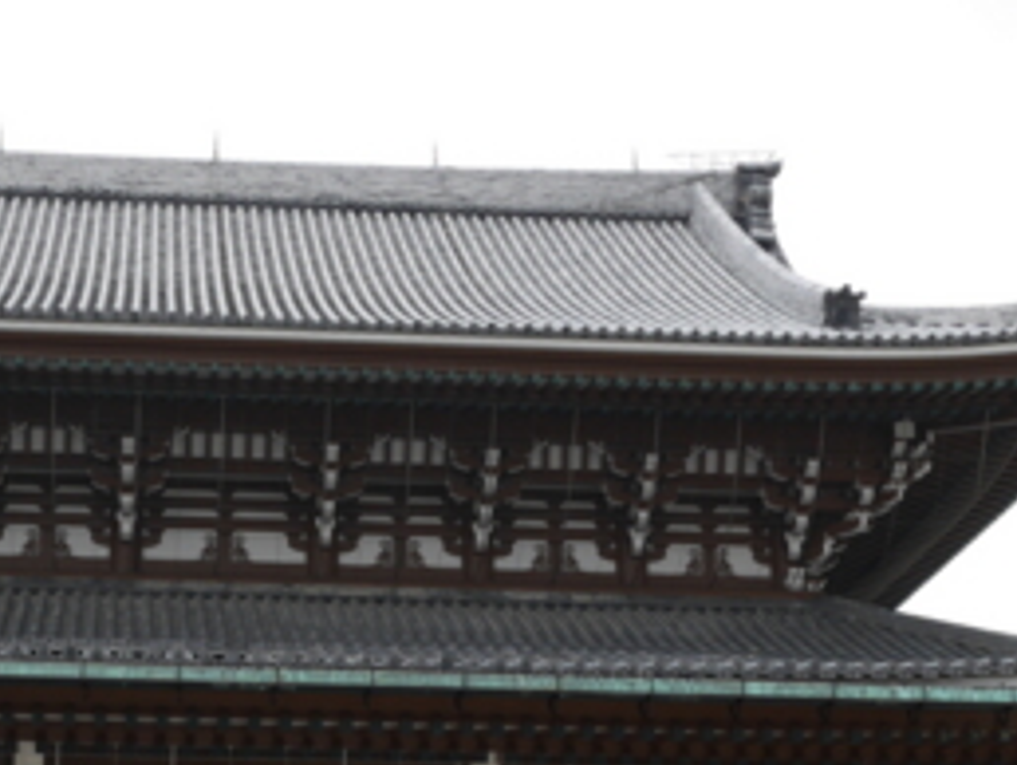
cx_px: 300
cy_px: 617
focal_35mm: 79
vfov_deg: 18.5
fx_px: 2323
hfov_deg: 24.5
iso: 200
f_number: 7.1
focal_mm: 17
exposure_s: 1/250
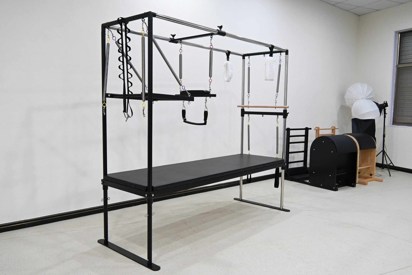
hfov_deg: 60.7
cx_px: 206
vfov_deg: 42.6
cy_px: 138
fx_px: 352
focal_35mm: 31
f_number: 5
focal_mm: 20.5
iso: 1600
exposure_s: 1/100
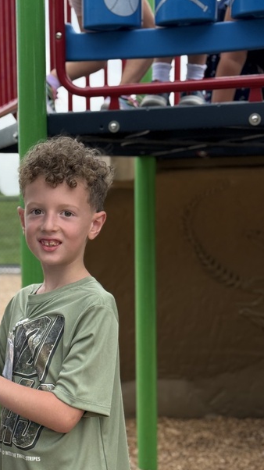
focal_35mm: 89
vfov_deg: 23.9
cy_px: 283
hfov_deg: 13.4
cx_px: 13
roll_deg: +1.9
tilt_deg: -3.6
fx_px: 1109
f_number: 1.78
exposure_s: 1/1524
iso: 64
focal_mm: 6.76
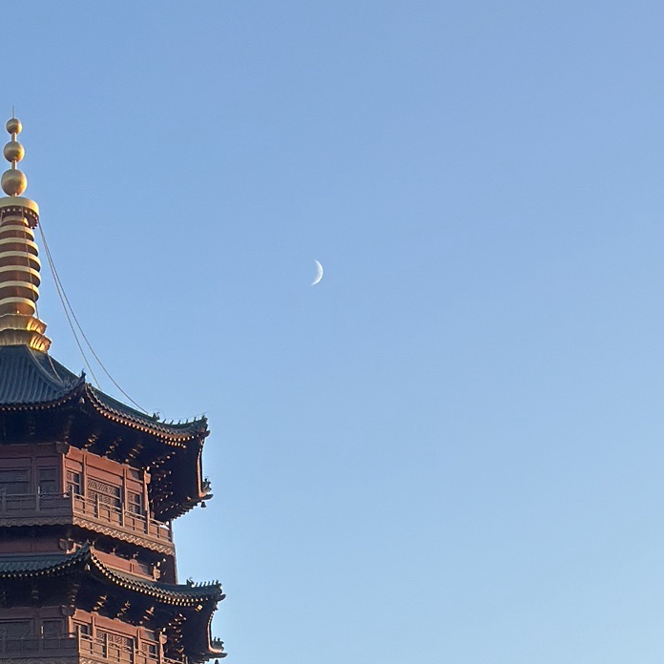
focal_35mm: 122
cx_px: 101
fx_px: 2648
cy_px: 856
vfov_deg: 13.8
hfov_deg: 14.2
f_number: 1.78
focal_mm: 6.86
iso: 80
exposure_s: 1/1212
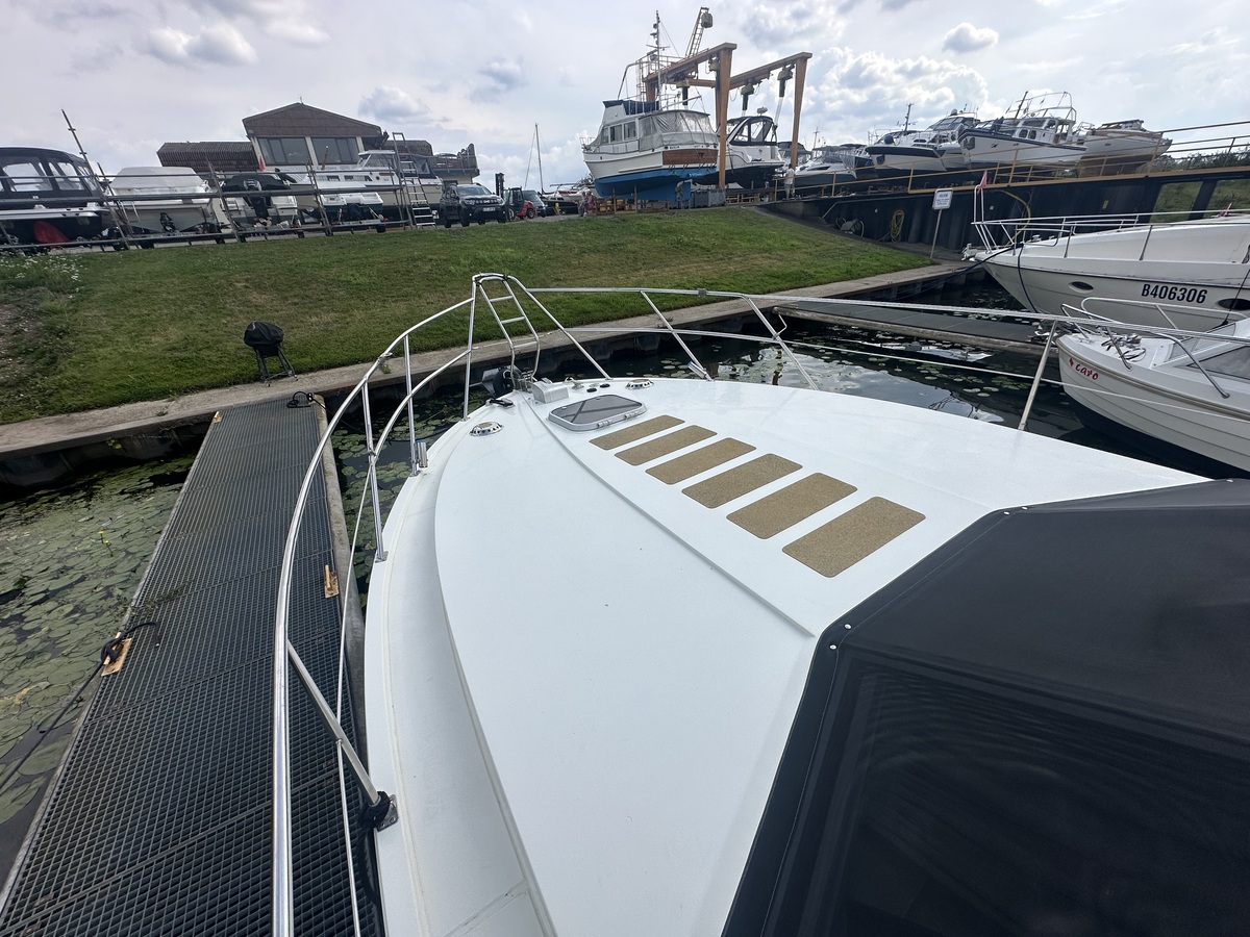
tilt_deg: -26.6
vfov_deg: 85.7
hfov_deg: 102.1
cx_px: 625
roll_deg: +3.5
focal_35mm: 14
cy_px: 468
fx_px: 506
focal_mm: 2.22
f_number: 2.2
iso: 40
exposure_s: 1/2681
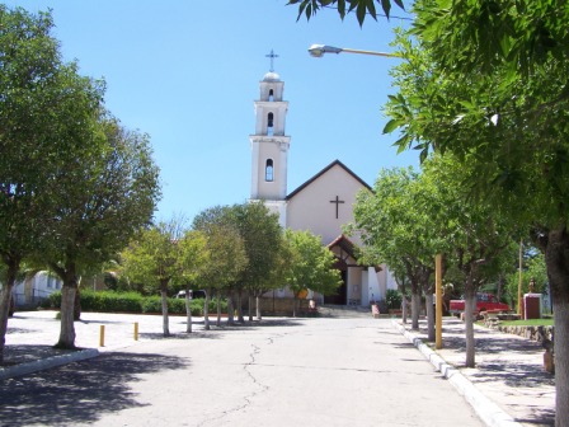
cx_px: 284
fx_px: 625
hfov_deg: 49.0
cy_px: 214
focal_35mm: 38
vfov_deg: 37.7
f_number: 4
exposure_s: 1/320
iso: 64
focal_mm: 6.3
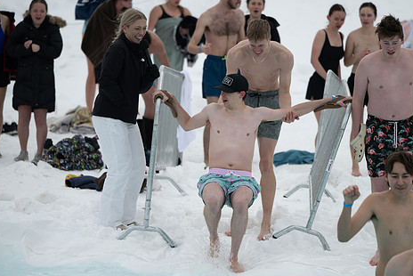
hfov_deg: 9.1
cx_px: 233
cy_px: 170
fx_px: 2583
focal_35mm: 225
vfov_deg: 6.1
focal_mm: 180
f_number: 3.2
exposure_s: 1/800
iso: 64
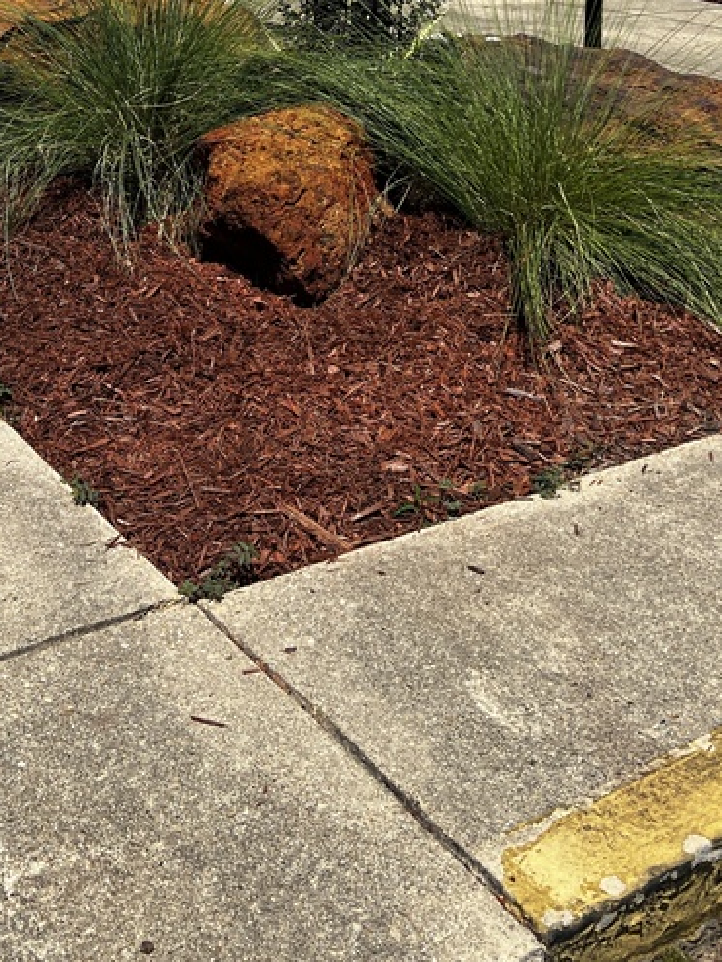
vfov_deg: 32.6
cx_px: 310
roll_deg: +1.0
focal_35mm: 54
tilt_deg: -6.6
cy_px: -4
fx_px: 1501
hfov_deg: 27.0
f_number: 1.5
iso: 50
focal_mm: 5.7
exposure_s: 1/4831
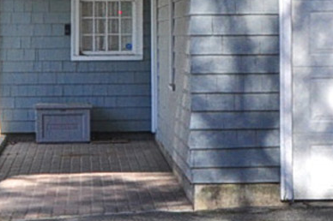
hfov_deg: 9.2
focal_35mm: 224
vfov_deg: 6.1
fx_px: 2070
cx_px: 239
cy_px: 27
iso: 400
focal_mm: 20
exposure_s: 1/320
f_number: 8
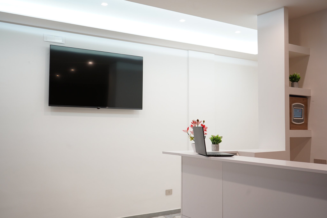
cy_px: 109
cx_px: 164
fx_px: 345
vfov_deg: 35.0
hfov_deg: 50.7
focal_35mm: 38
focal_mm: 38
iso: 800
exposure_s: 1/60
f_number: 5.6
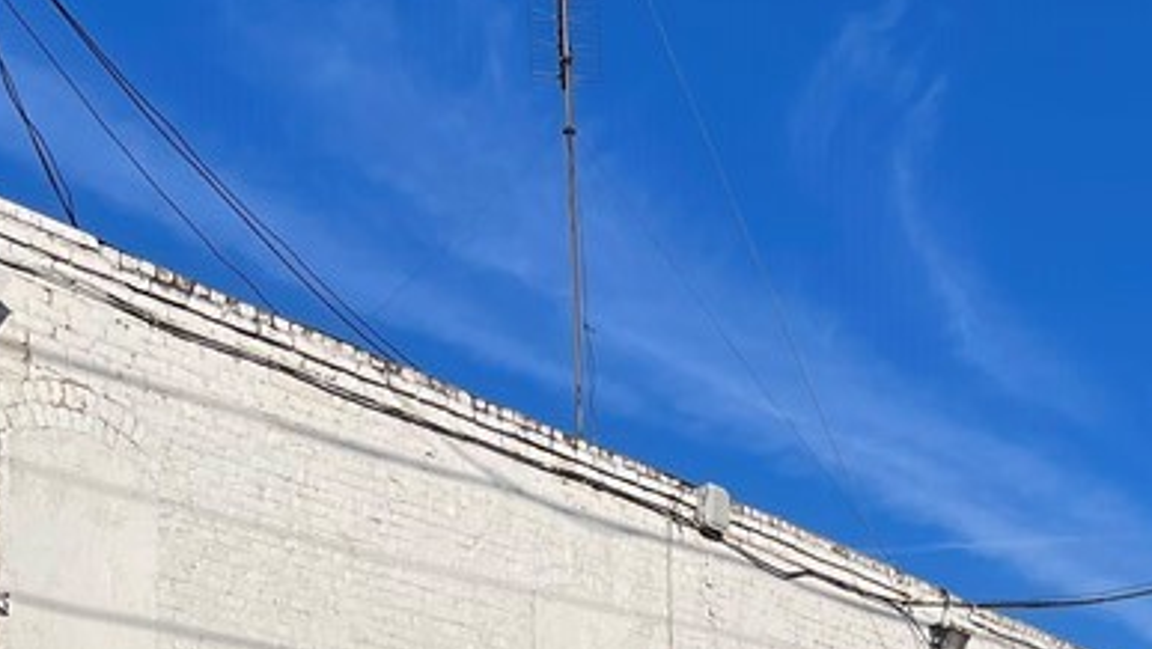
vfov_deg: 15.5
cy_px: 979
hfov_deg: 29.0
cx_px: 819
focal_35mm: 72
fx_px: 2200
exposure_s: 1/9174
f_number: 1.6
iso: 32
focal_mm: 5.1
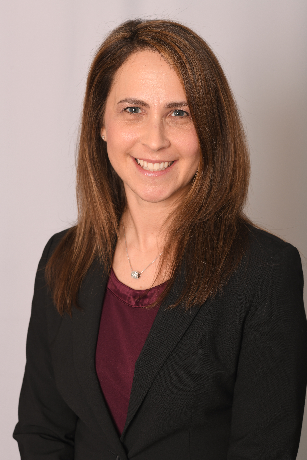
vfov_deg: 23.9
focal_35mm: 85
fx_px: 1087
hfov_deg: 16.1
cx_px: 154
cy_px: 230
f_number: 7.1
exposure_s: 1/250
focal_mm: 85
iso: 320
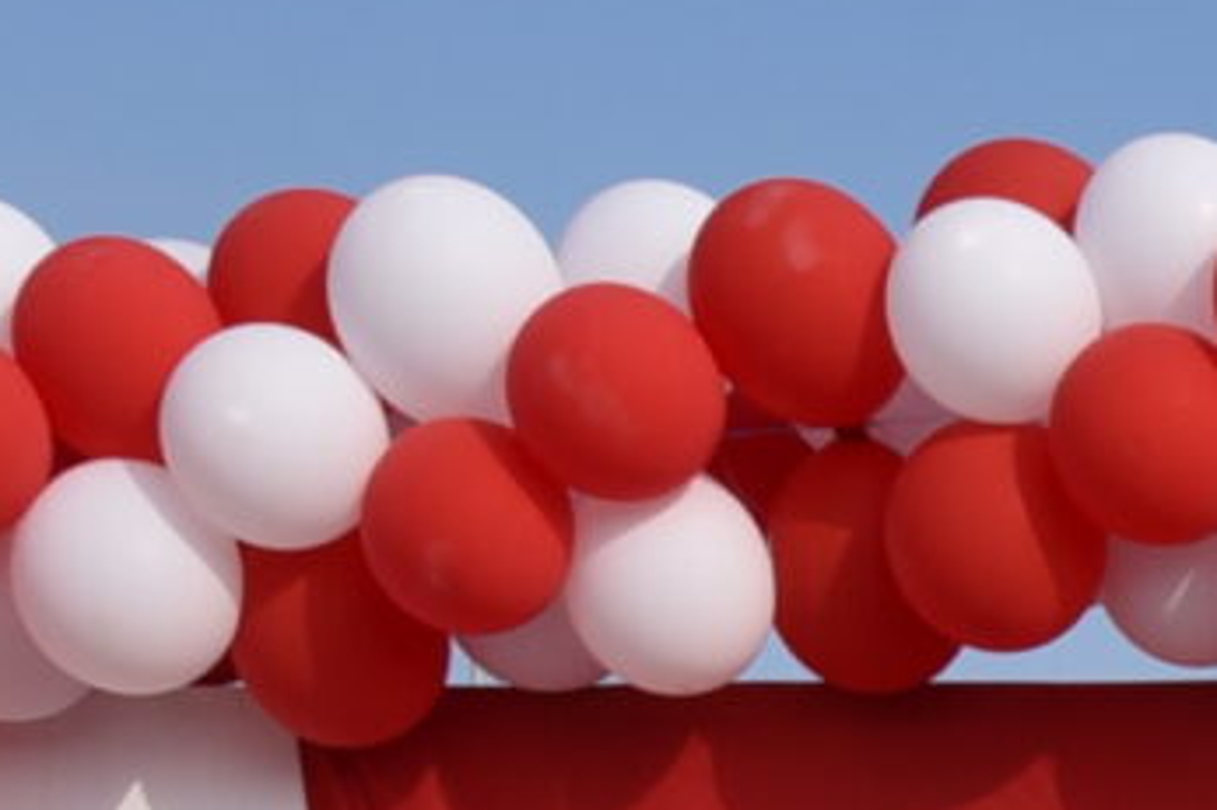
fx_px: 7974
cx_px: 3125
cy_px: 2747
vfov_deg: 5.4
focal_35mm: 236
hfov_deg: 7.9
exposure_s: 1/400
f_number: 10
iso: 200
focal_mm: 32
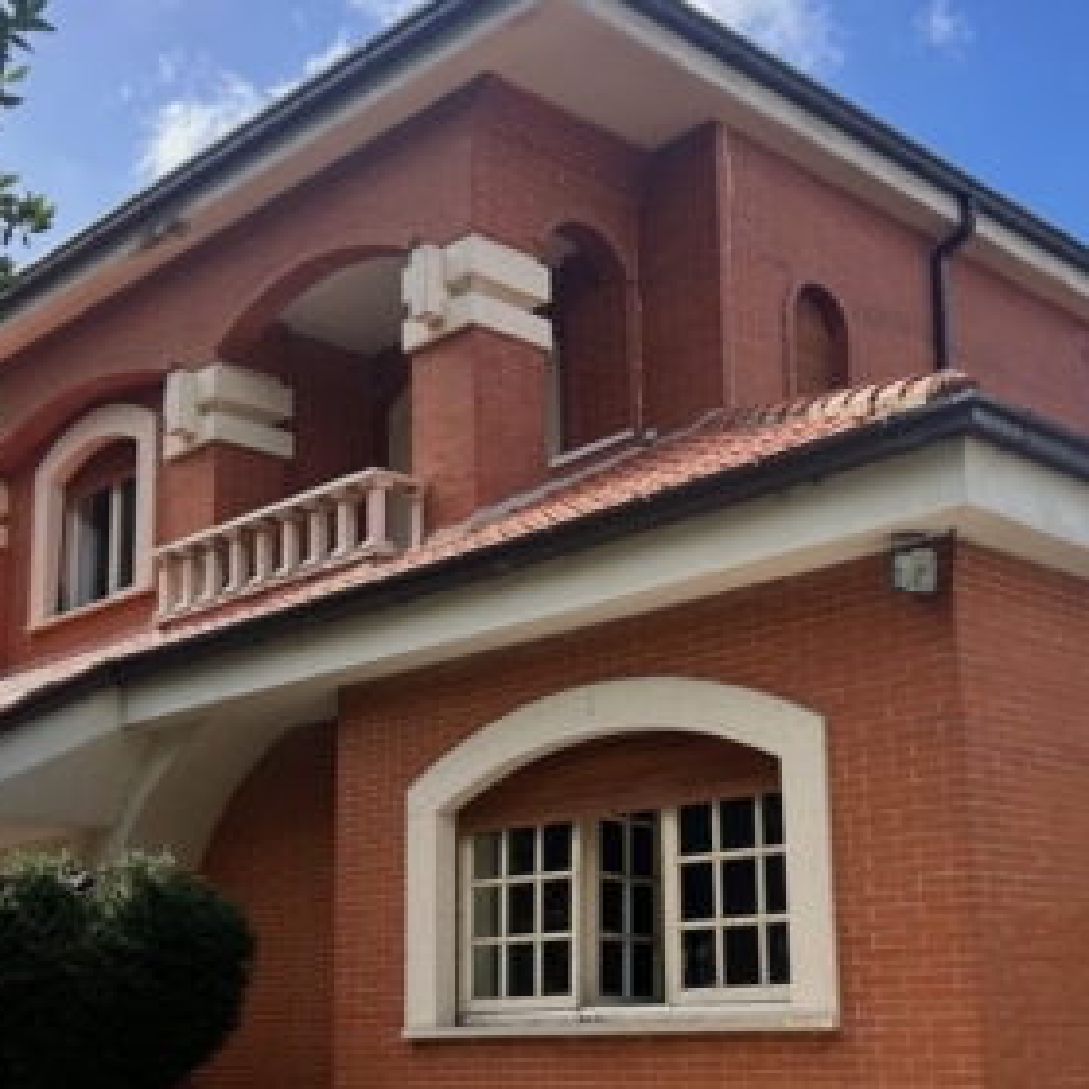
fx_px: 1708
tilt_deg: +11.4
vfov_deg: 35.1
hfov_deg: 35.2
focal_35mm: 48
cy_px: 696
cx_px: 673
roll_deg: +2.1
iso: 50
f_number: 1.5
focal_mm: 5.7
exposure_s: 1/1669
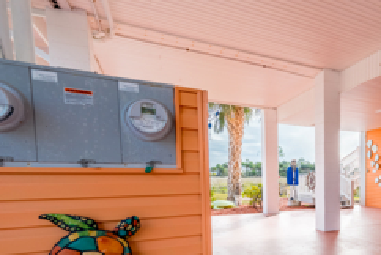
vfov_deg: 47.4
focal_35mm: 26
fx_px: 275
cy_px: 198
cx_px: 331
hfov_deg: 60.5
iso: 250
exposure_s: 1/640
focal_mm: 14
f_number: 8
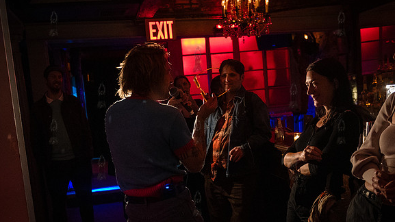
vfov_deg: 28.0
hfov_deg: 48.3
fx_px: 440
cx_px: 175
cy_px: 157
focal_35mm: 42
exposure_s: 1/125
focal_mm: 29
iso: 10000
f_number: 2.8
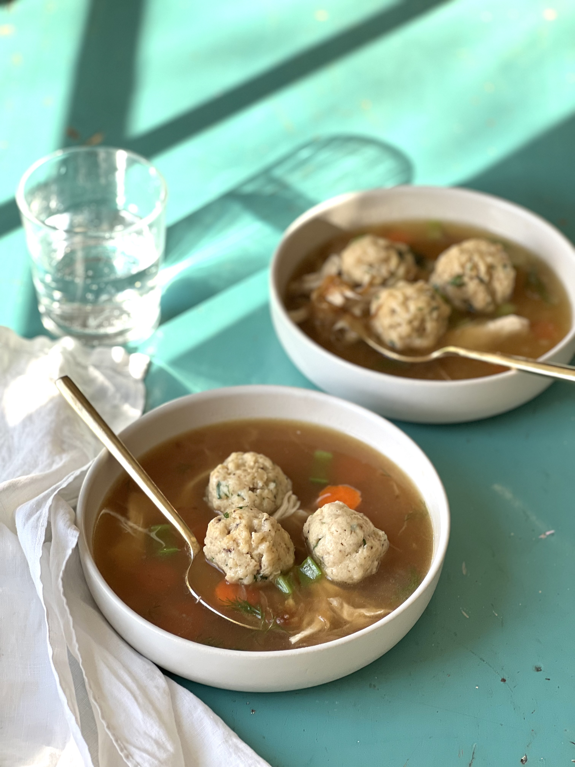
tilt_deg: -40.2
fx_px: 1705
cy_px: 384
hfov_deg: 19.1
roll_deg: -1.1
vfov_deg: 25.3
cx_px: 288
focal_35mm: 77
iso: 125
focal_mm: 9
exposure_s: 1/121
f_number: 2.8
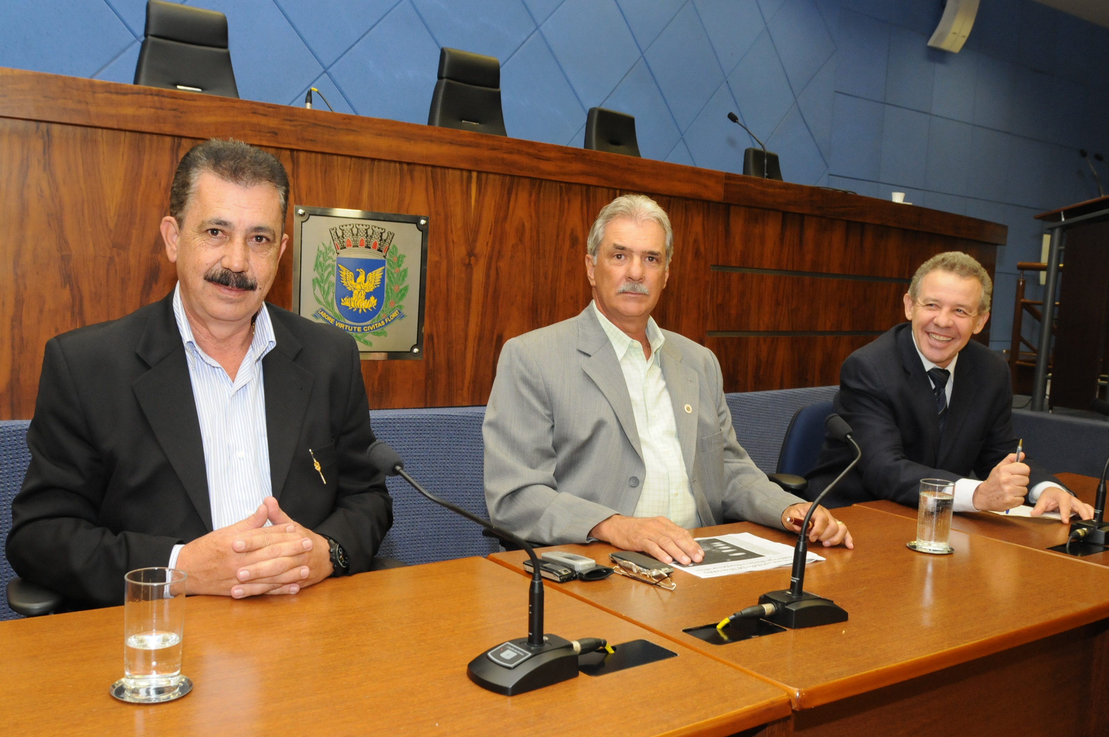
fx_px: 1061
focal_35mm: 34
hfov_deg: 55.2
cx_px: 554
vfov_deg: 38.3
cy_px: 368
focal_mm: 23
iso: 1250
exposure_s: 1/60
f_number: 8
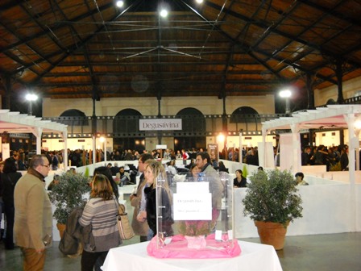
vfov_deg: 35.1
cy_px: 136
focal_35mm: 41
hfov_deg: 45.8
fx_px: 428
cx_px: 180
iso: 400
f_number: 3.1
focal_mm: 6.72
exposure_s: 1/30
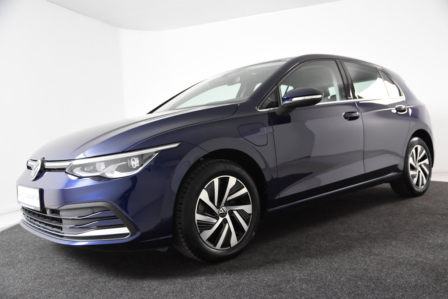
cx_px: 224
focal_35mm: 33
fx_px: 411
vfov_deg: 40.0
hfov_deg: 57.2
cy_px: 150
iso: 1600
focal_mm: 22
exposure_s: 1/50
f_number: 3.5
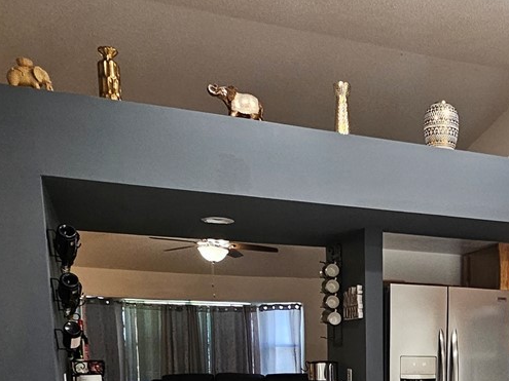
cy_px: 449
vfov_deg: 29.8
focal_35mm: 42
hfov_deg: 42.5
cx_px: 416
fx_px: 617
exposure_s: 1/60
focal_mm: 2.2
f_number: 2.2
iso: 200
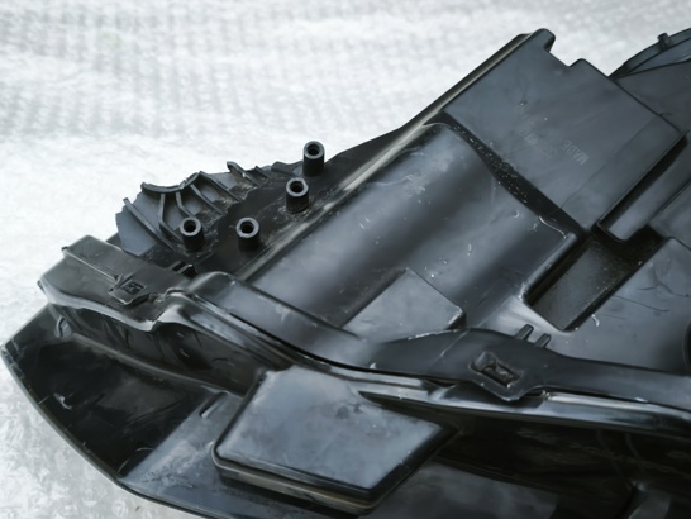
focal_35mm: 41
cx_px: 316
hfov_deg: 45.7
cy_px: 287
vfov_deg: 35.1
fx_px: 819
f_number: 1.7
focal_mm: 5.35
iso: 640
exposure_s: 1/60
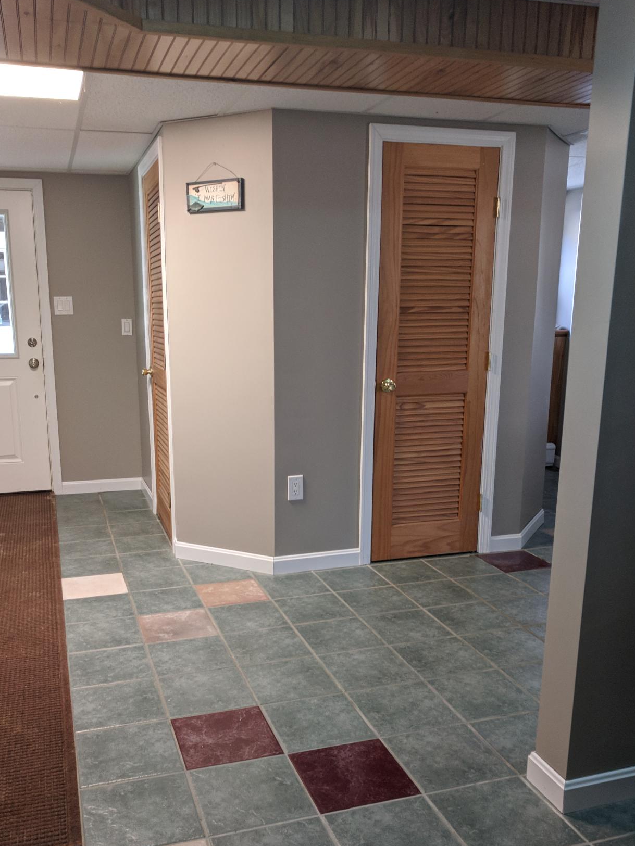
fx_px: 783
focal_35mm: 32
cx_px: 282
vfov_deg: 56.6
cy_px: 488
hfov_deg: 44.1
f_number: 2
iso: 376
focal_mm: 4.67
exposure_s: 1/60
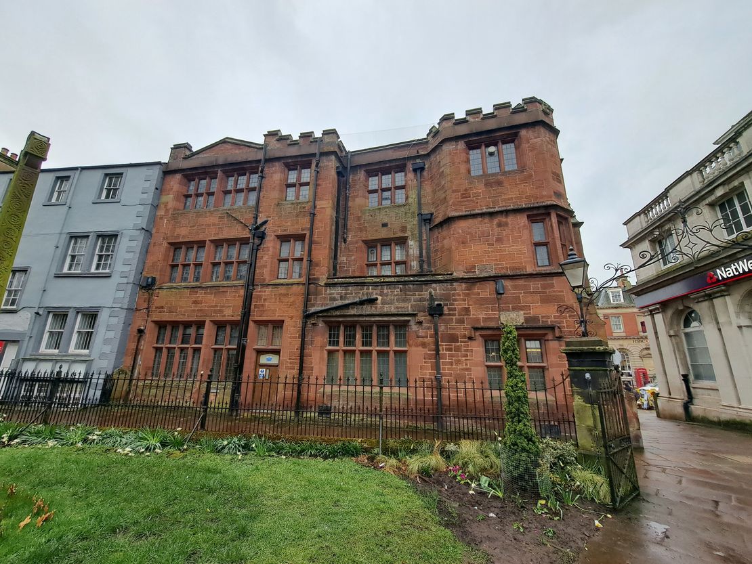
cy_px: 282
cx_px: 376
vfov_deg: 89.9
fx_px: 282
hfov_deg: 106.2
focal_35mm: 13
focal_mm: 1.74
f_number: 2.2
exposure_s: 1/294
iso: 50
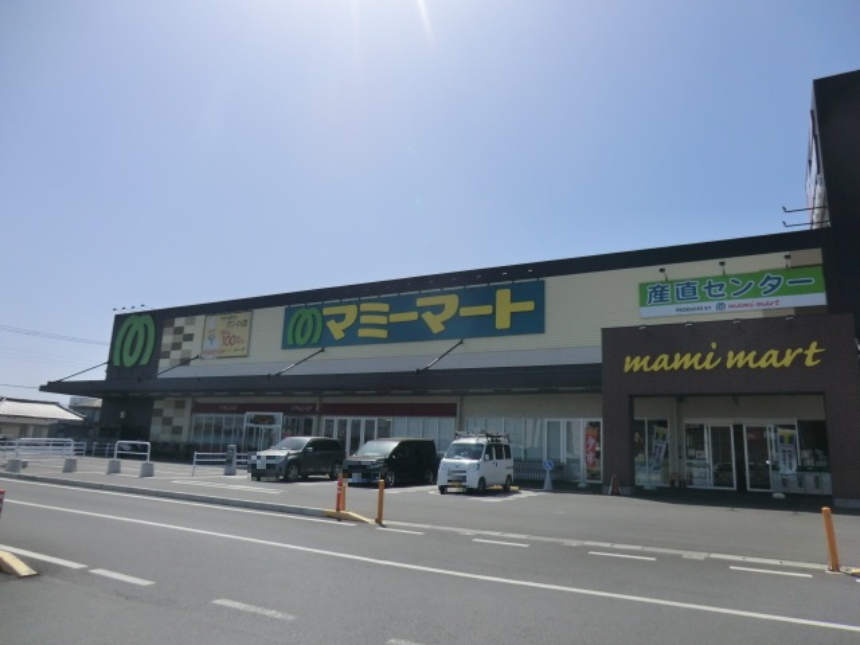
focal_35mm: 24
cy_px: 322
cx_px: 430
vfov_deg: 56.8
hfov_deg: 71.6
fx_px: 596
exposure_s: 1/500
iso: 80
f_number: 7.5
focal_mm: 4.3
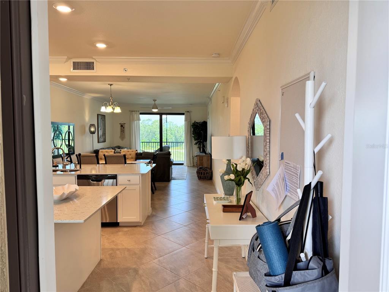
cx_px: 194
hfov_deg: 71.6
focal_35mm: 24
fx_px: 270
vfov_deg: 56.8
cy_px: 146
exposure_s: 1/120
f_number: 1.78
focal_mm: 6.76
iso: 80
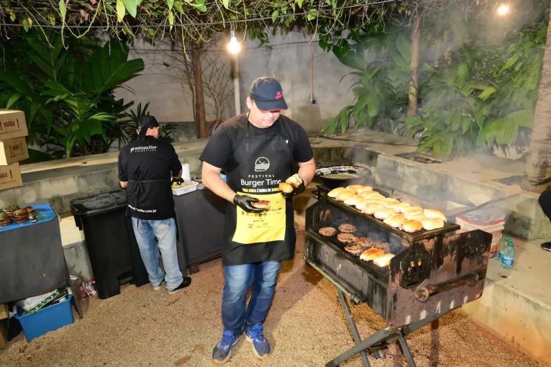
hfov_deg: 69.4
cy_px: 184
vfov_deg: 49.6
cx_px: 276
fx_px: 398
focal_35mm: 26
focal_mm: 26
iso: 5000
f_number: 5
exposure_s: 1/125
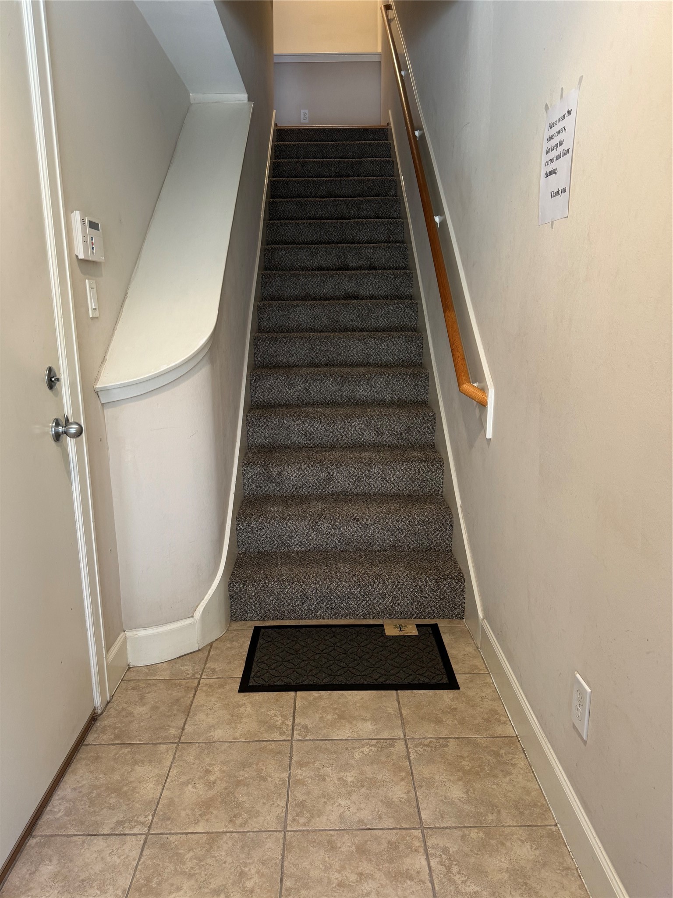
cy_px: 449
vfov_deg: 71.6
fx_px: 622
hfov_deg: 56.8
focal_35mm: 24
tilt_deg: -12.8
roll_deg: -0.1
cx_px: 336
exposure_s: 1/60
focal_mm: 6.76
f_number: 1.78
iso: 160
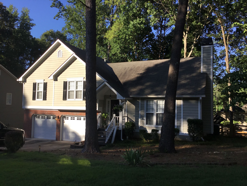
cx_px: 124
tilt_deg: +2.4
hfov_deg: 58.4
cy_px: 93
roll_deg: -0.3
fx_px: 221
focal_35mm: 31
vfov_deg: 45.4
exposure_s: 1/631
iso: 25
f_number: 2.4
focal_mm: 3.3
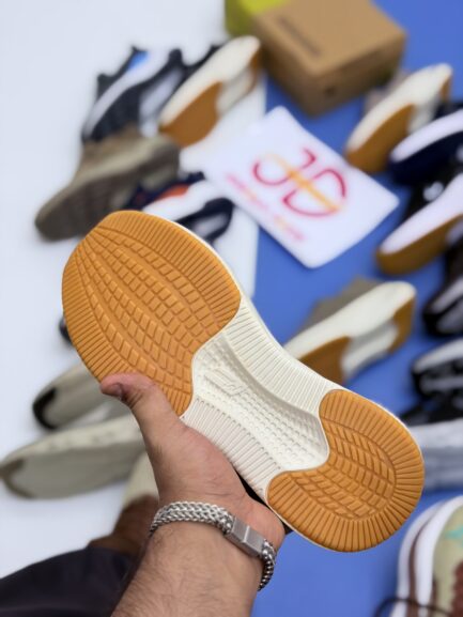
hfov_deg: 30.3
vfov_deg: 39.6
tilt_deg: -53.6
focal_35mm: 48
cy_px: 308
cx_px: 232
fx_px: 856
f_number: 1.78
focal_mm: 6.76
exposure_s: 1/366
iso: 64
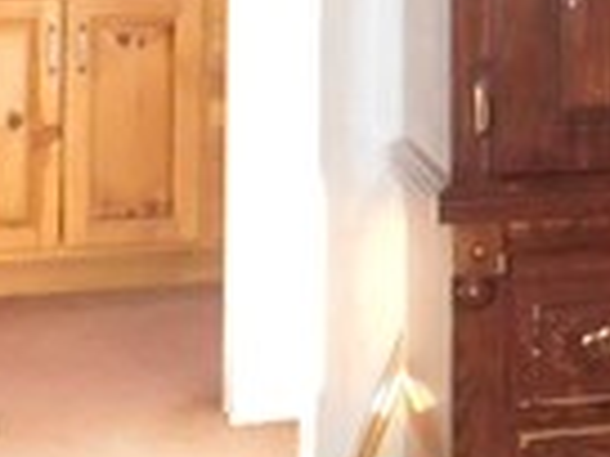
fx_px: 3049
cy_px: -341
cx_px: 1233
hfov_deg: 10.5
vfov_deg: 8.3
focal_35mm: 173
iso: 280
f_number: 3
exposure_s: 1/30
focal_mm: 4
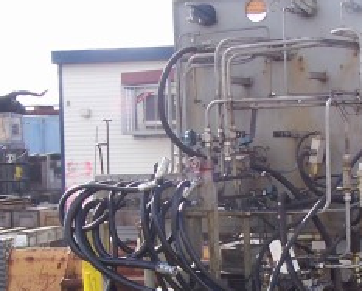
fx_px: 762
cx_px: 273
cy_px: 254
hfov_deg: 26.4
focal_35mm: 71
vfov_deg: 21.2
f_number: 5.23
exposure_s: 1/137
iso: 80
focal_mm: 5.6
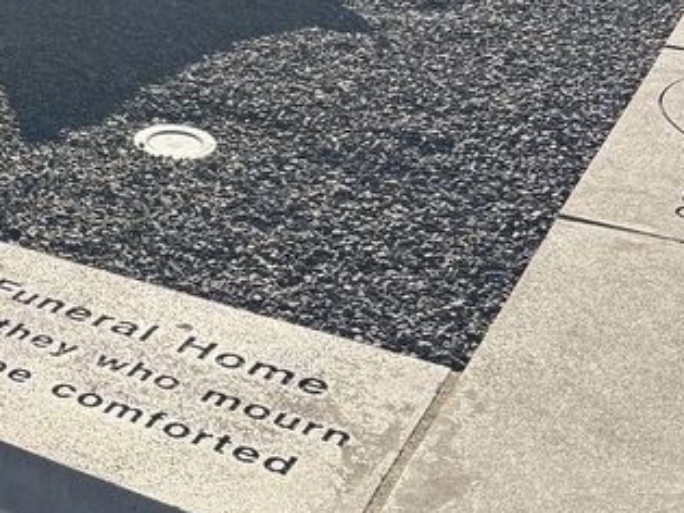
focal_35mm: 66
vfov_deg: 22.1
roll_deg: +1.2
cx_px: -137
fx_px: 1304
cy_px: 143
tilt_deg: -19.2
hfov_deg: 26.2
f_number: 1.6
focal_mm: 5.96
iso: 50
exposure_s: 1/1626
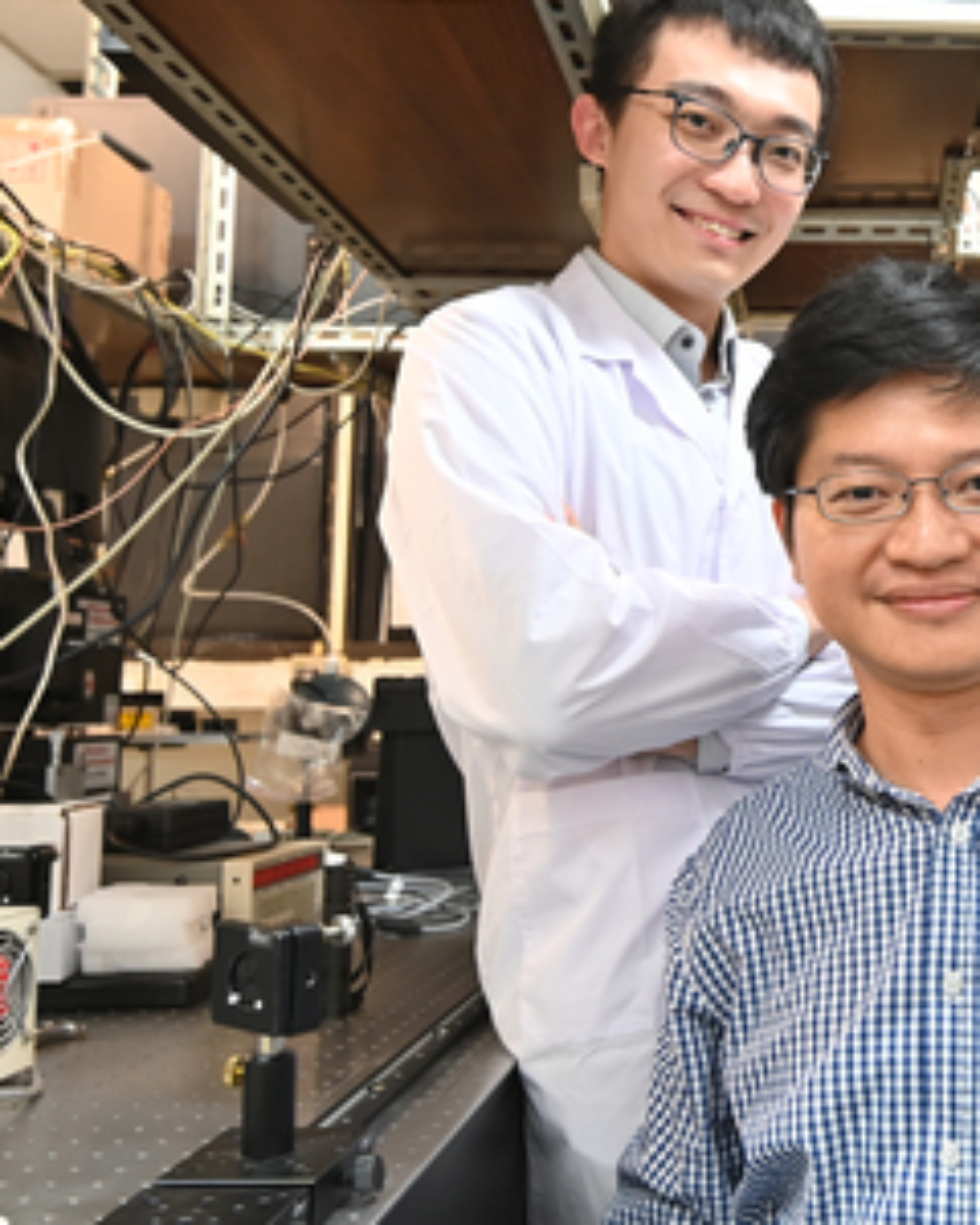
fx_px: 1269
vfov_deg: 51.2
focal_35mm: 35
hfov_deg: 37.4
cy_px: 498
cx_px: 996
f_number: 4
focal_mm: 16
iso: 800
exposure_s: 1/25
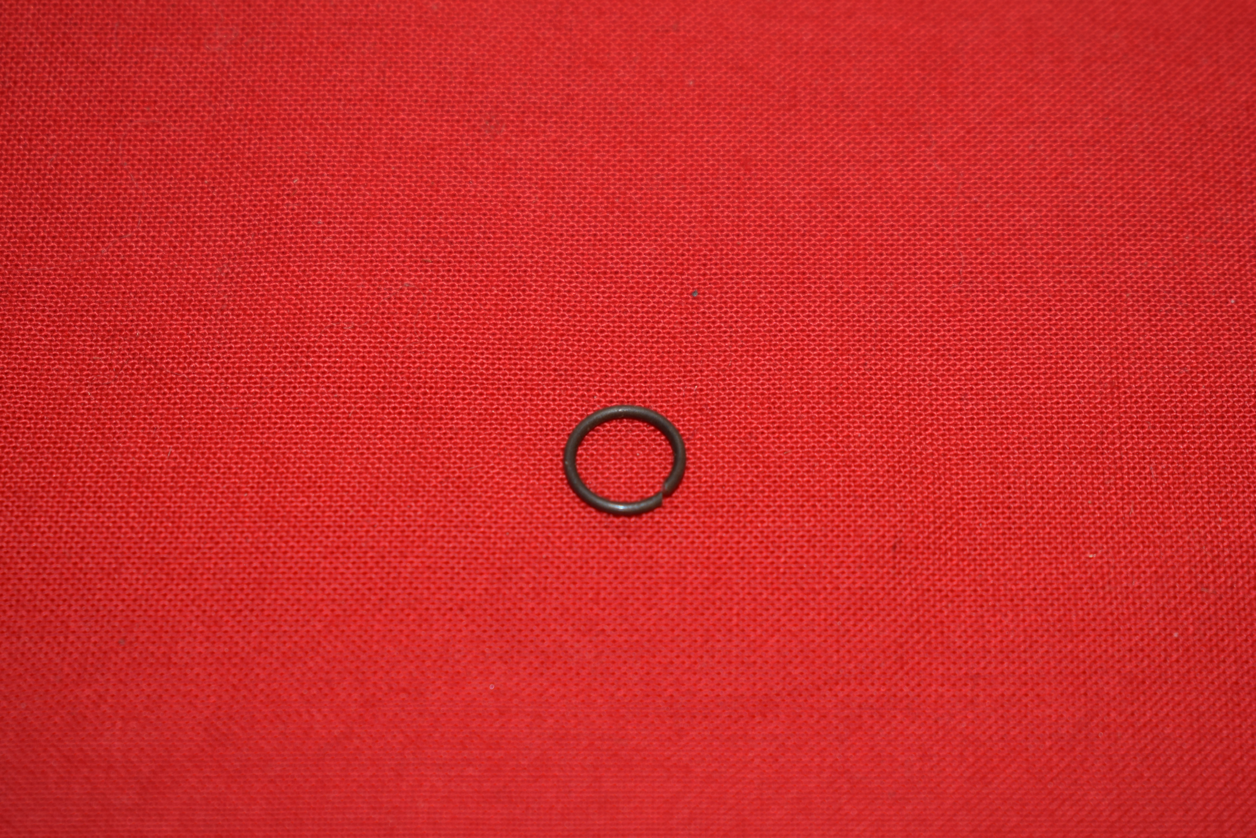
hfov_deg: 24.6
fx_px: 2879
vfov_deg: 16.6
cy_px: 419
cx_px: 628
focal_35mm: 82
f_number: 5.6
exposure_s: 1/25
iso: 160
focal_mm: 55
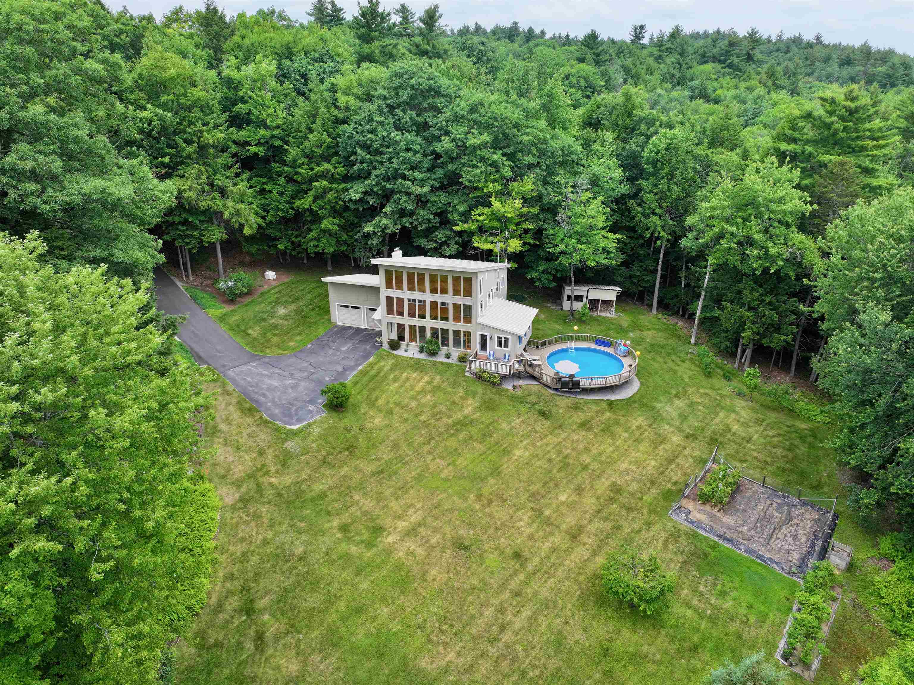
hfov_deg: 71.6
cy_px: 342
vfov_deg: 56.8
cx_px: 457
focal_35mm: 24
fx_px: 633
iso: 220
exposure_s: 1/1250
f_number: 2.8
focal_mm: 12.29
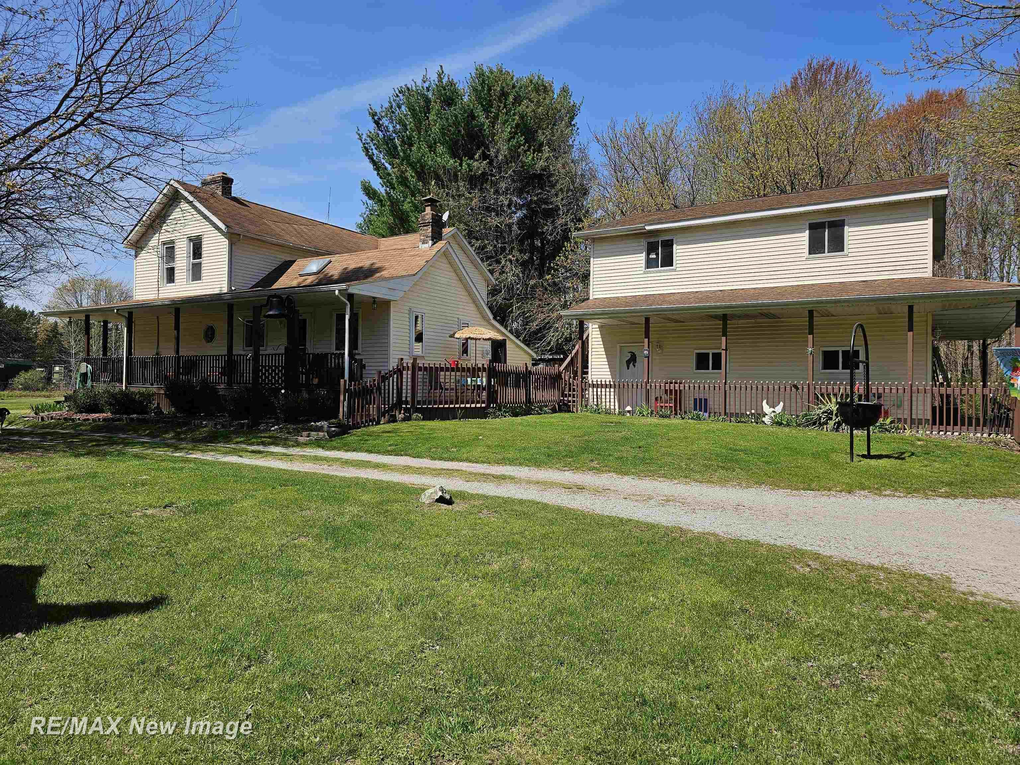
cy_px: 382
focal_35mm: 23
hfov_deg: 73.9
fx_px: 678
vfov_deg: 58.9
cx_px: 510
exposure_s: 1/890
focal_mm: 6.3
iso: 10
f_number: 1.7
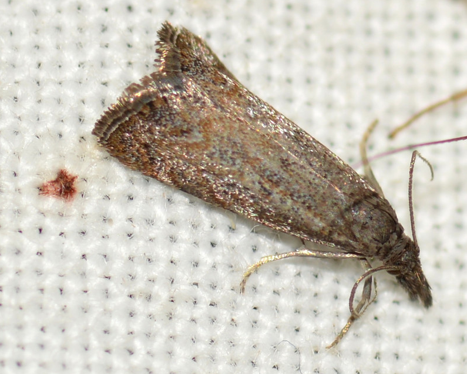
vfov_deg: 9.1
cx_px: 266
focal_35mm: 170
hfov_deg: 11.3
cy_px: 186
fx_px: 2350
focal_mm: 100
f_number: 13
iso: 100
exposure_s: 1/200
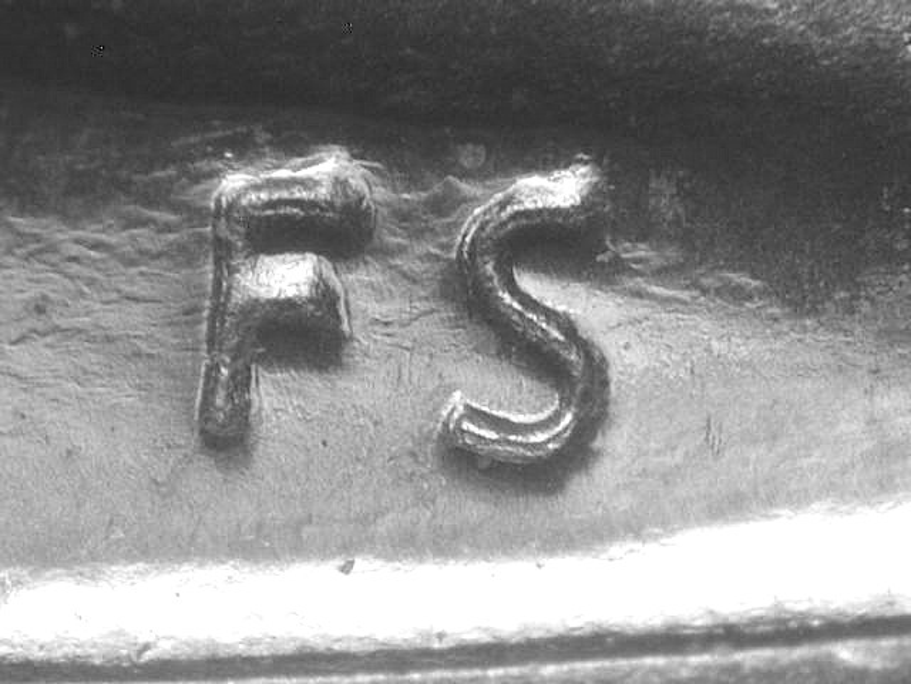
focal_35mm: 154
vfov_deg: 9.6
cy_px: 342
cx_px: 456
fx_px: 4053
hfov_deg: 12.8
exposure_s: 1/4
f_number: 5.1
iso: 158
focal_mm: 32
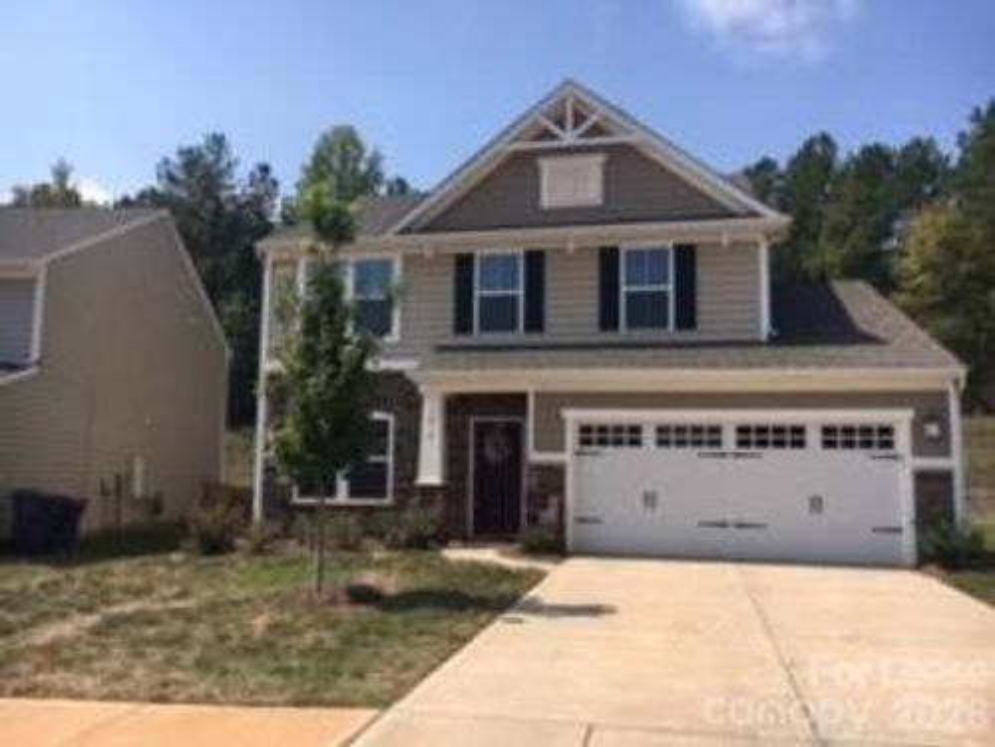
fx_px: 834
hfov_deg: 61.7
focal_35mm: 29
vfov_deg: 48.2
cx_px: 498
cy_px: 374
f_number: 2.2
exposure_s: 1/2079
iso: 25
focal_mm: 4.15
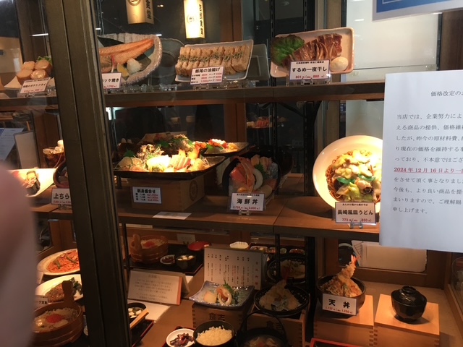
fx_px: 388
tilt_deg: -12.9
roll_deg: +2.2
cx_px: 232
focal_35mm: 29
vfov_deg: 48.2
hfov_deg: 61.7
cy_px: 174
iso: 80
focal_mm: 4.15
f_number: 2.2
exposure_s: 1/30
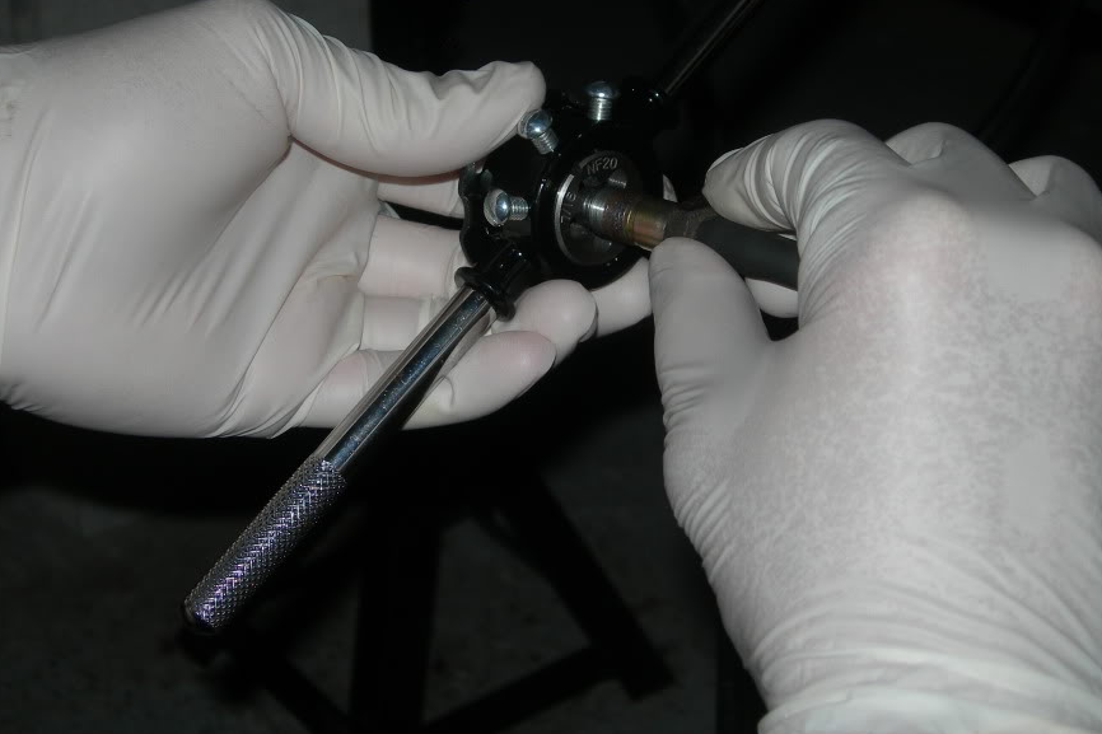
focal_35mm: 75
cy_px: 293
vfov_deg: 18.2
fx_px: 2295
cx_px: 541
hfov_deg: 27.0
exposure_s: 1/60.1
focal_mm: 12.7
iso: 50
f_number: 3.5
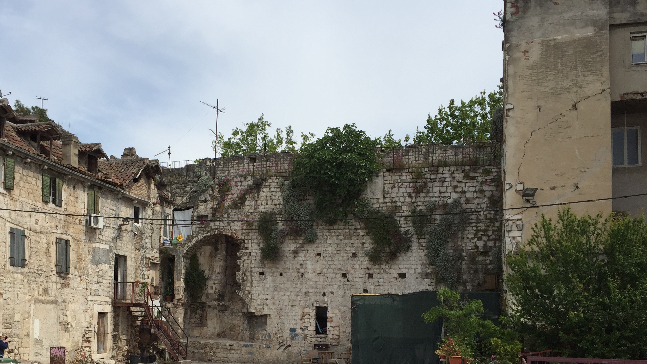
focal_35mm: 39
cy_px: 277
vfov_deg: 29.9
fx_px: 669
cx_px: 254
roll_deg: -1.4
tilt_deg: +4.5
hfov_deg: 51.2
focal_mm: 4.15
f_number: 2.2
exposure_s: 1/3049
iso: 32
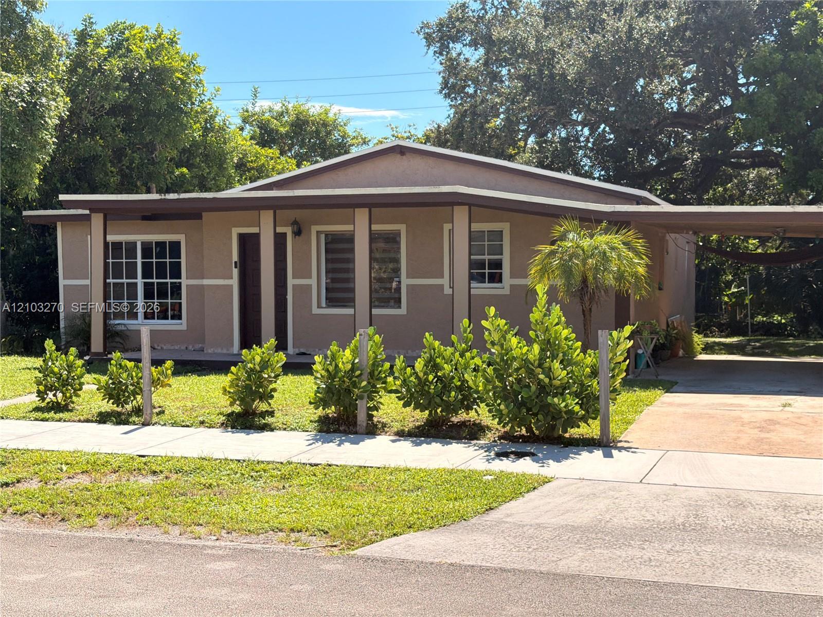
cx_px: 412
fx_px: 1141
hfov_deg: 39.7
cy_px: 308
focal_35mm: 48
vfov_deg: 30.3
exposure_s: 1/3534
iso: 80
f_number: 1.78
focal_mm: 6.76
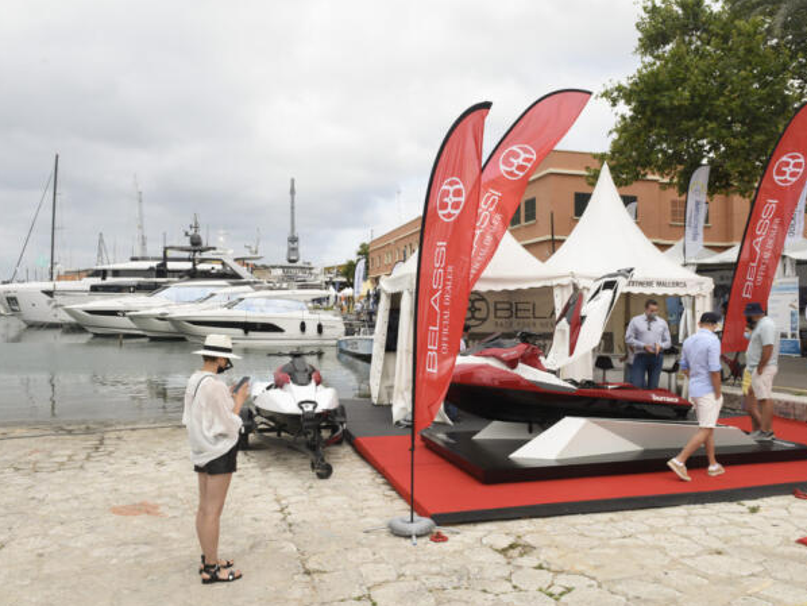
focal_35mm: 27
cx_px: 425
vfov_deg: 51.4
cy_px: 302
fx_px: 630
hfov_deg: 65.3
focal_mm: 24
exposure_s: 1/500
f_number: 8
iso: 400
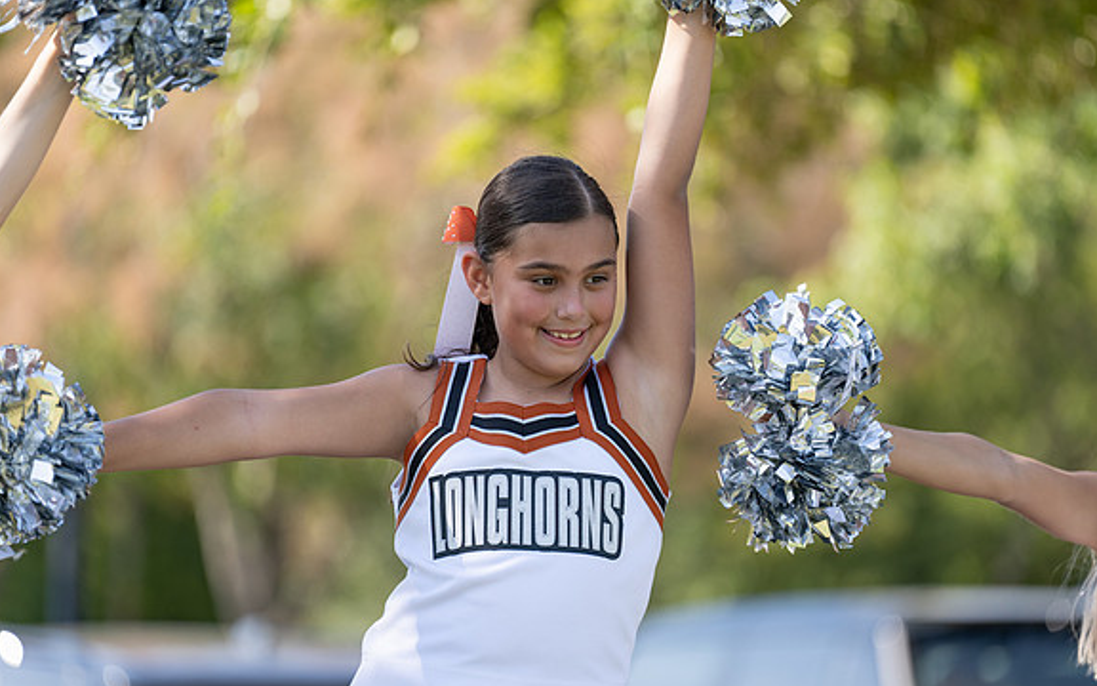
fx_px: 6458
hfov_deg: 9.7
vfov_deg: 6.1
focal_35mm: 216
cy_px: 372
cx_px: 547
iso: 160
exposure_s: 1/1000
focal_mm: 194
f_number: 2.8
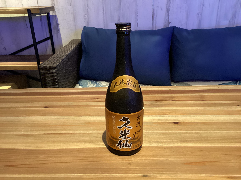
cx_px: 120
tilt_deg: -23.7
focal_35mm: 31
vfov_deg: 45.4
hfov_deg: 58.4
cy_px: 90
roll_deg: +0.2
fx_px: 216
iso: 400
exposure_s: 1/25
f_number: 2.4
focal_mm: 3.3
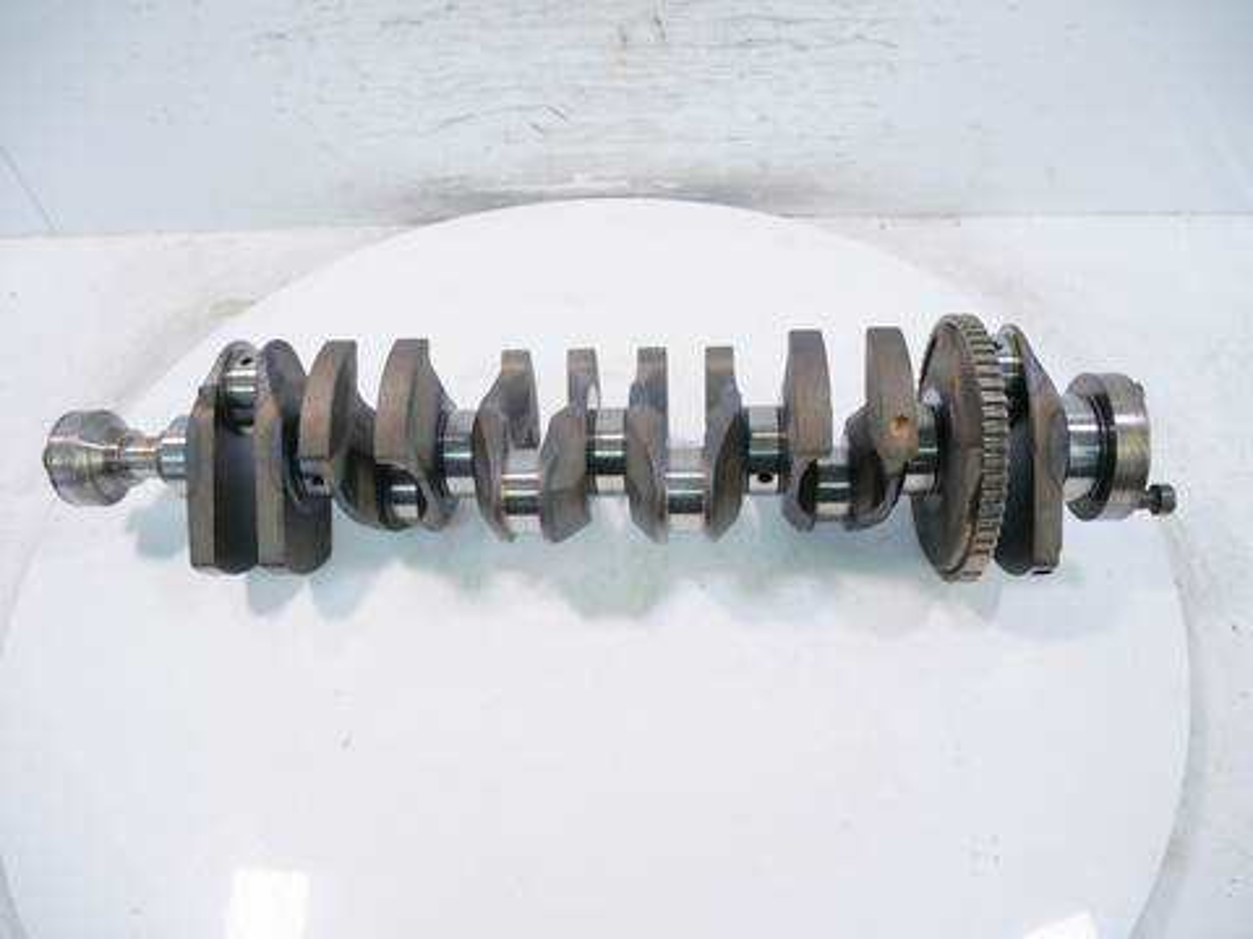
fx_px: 869
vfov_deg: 56.8
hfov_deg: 71.6
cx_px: 626
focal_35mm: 24
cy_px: 470
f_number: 3.5
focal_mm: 12
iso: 200
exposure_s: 1/80
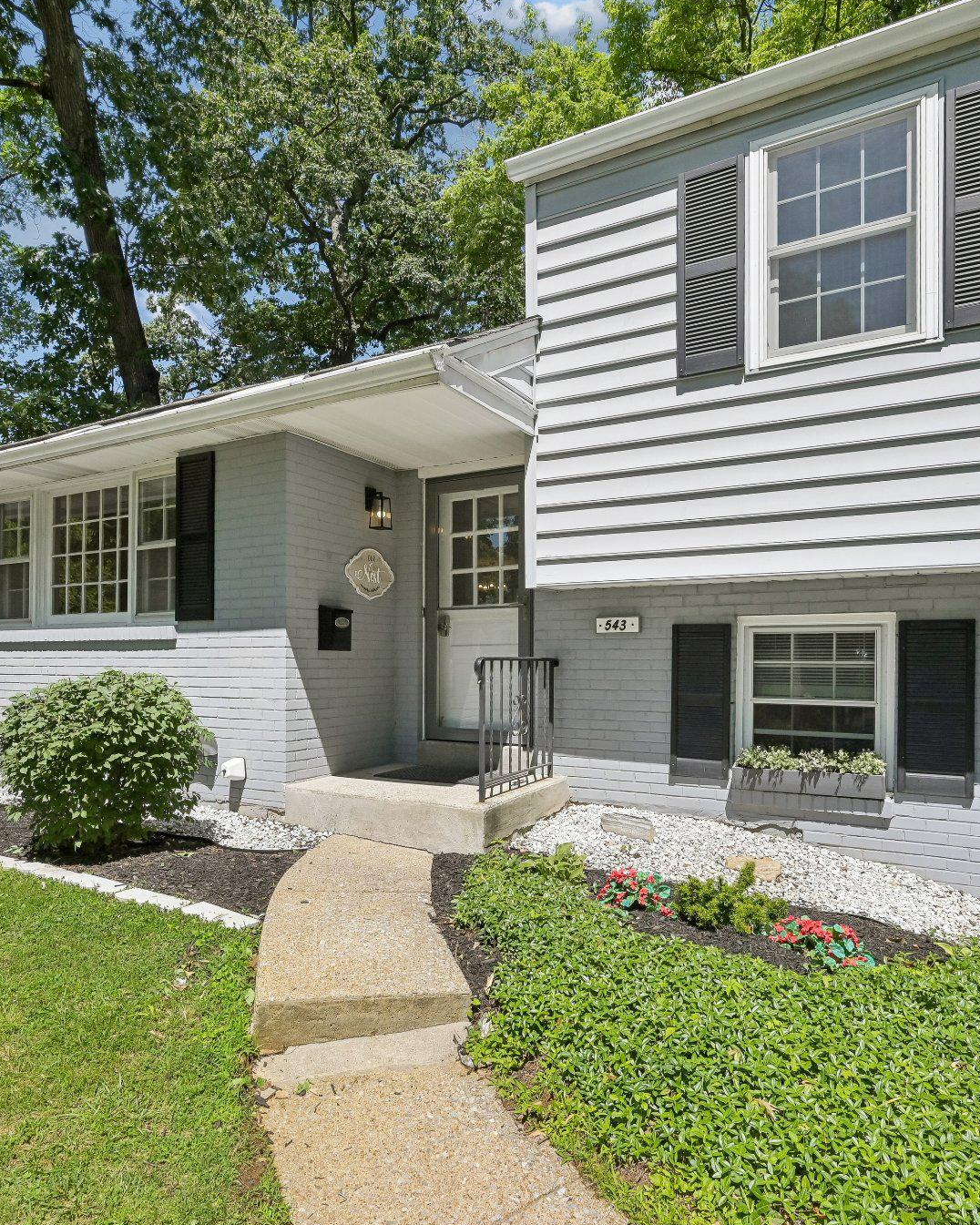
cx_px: 481
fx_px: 725
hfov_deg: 68.1
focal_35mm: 20
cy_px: 619
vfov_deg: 80.4
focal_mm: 14
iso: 400
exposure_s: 1/640
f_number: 11
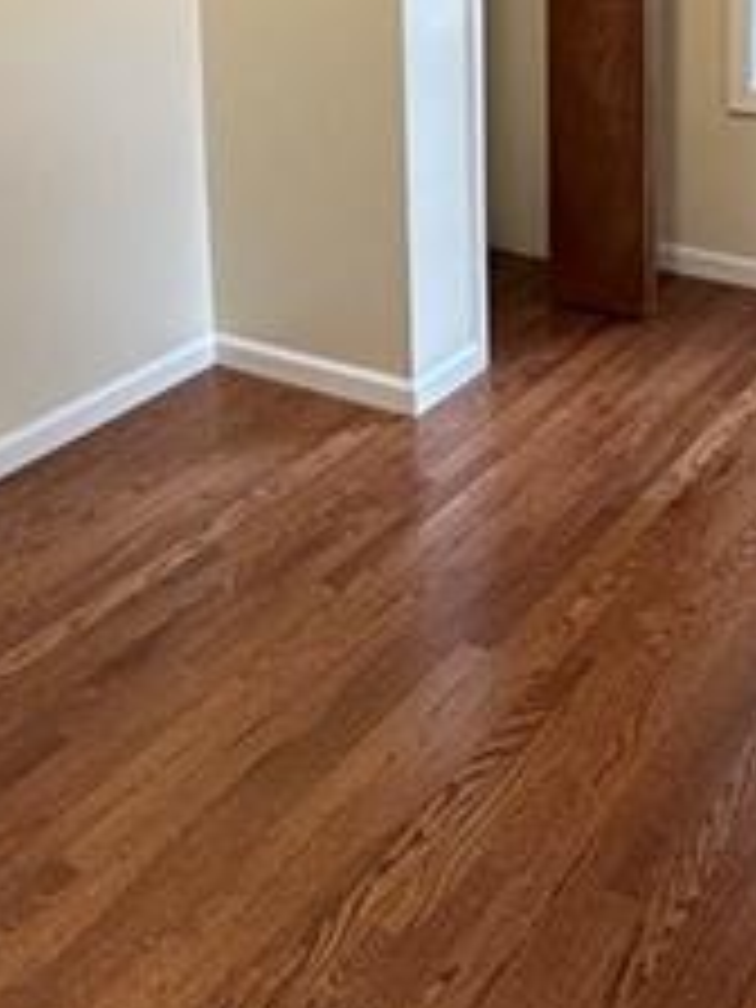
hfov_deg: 30.2
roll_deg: +1.5
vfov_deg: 35.7
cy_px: -9
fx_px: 1398
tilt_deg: -7.7
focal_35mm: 48
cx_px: 310
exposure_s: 1/120
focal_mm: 2.22
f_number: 2.2
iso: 200
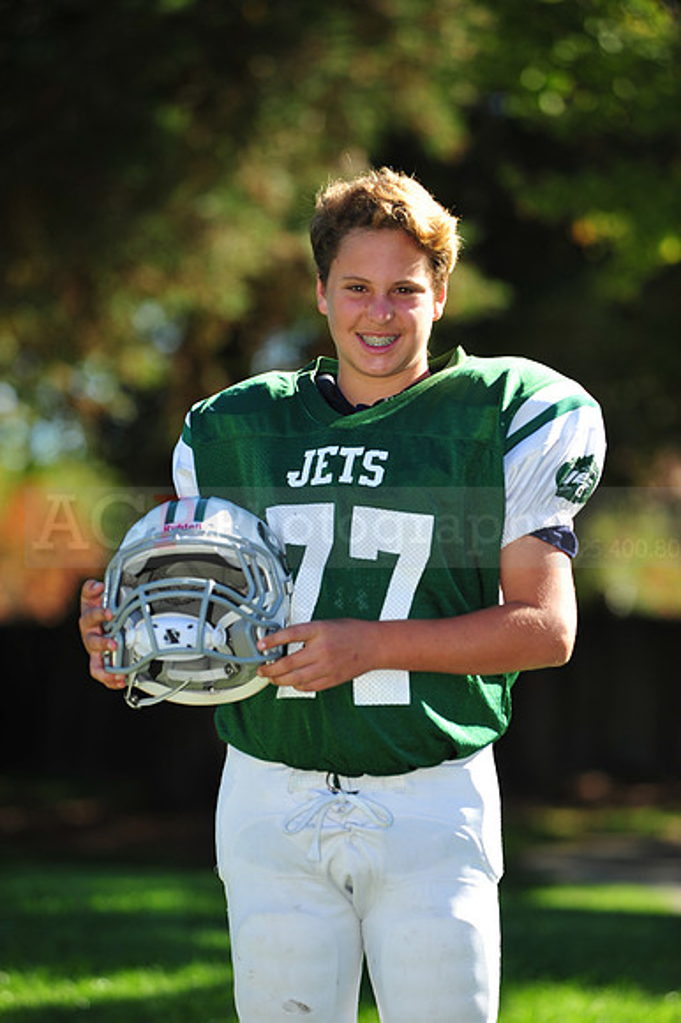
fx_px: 5255
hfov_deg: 7.4
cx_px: 340
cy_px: 512
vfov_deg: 11.1
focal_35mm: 185
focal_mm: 185
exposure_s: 1/1250
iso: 400
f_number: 4.5
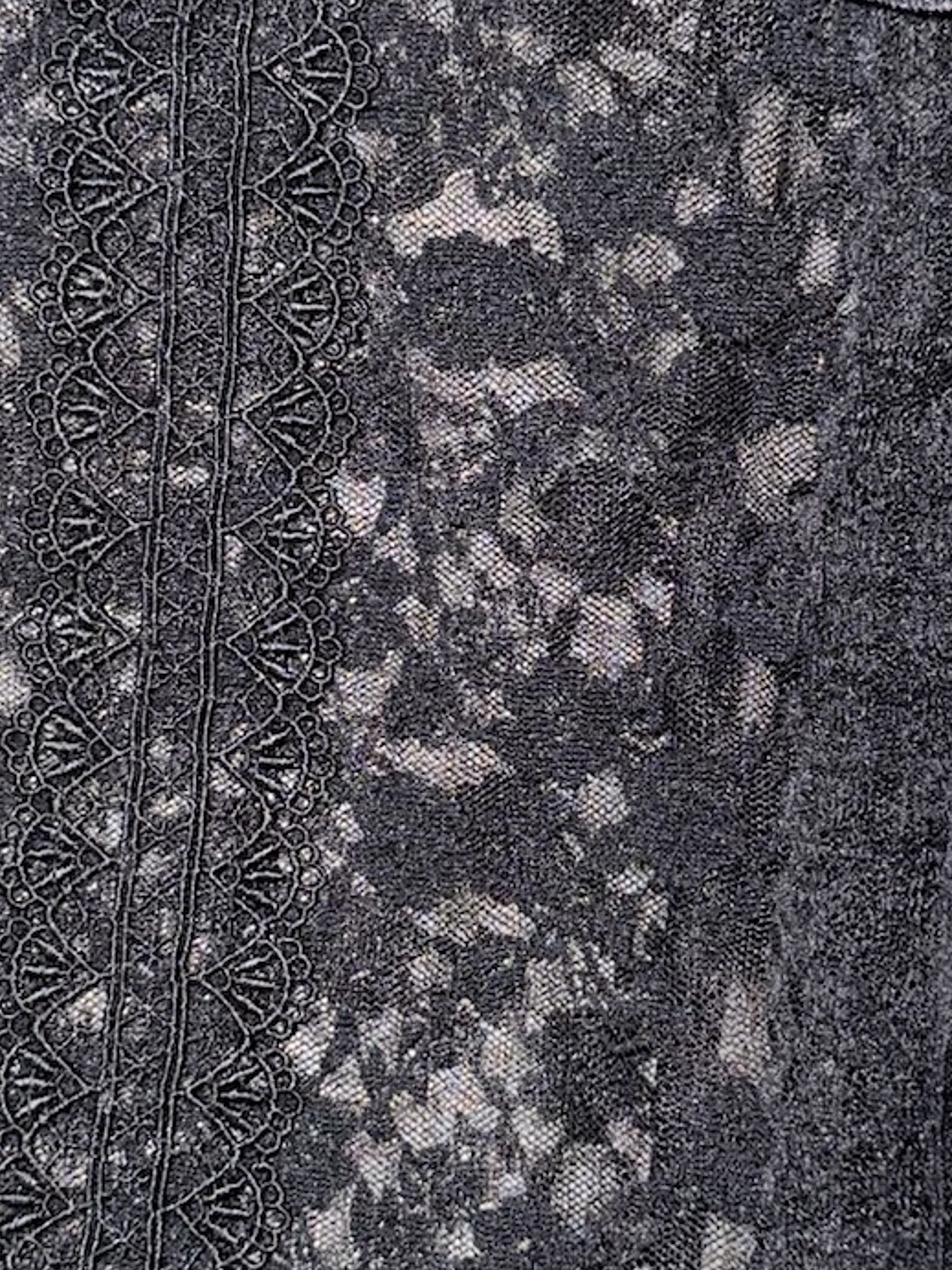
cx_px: 382
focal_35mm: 71
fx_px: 2603
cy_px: 613
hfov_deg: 20.7
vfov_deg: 27.4
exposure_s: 1/23
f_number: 1.78
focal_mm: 6.76
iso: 100
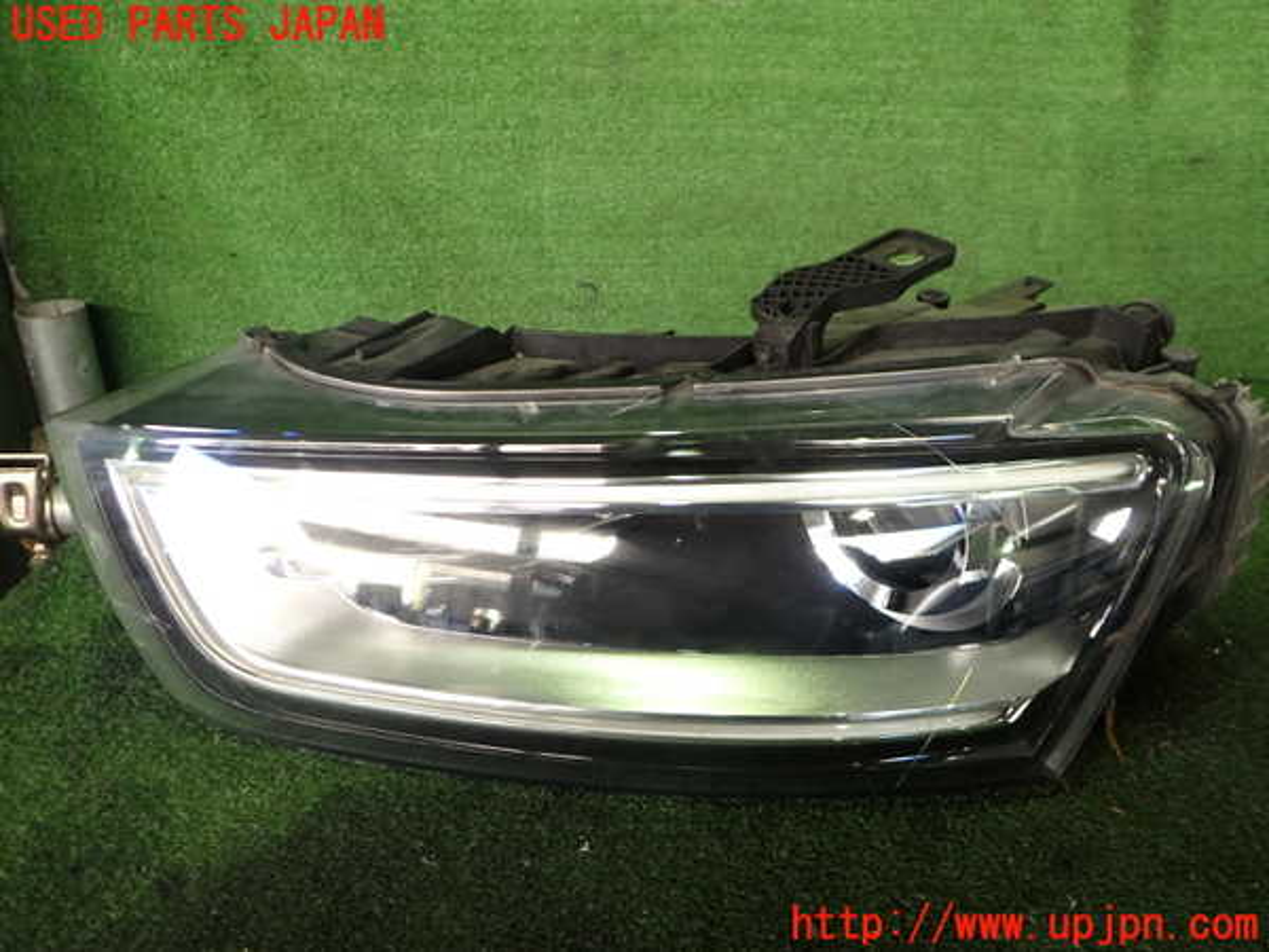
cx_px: 634
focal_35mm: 30
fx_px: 1100
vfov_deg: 46.8
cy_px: 476
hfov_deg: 60.0
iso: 200
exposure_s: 1/40
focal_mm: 5.4
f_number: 2.3
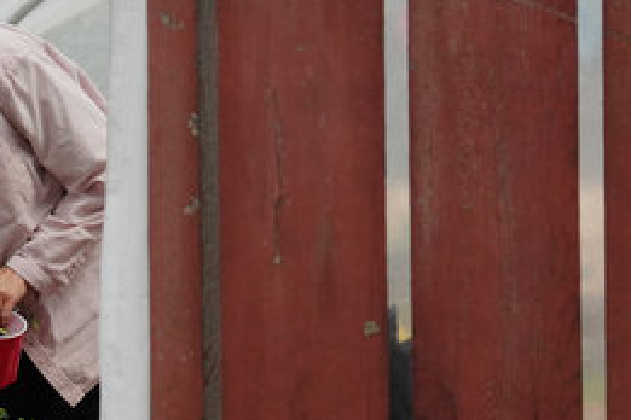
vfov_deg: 7.1
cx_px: 322
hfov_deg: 10.7
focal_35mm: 192
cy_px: 294
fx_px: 3365
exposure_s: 1/10000
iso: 1600
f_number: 2.8
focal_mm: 49
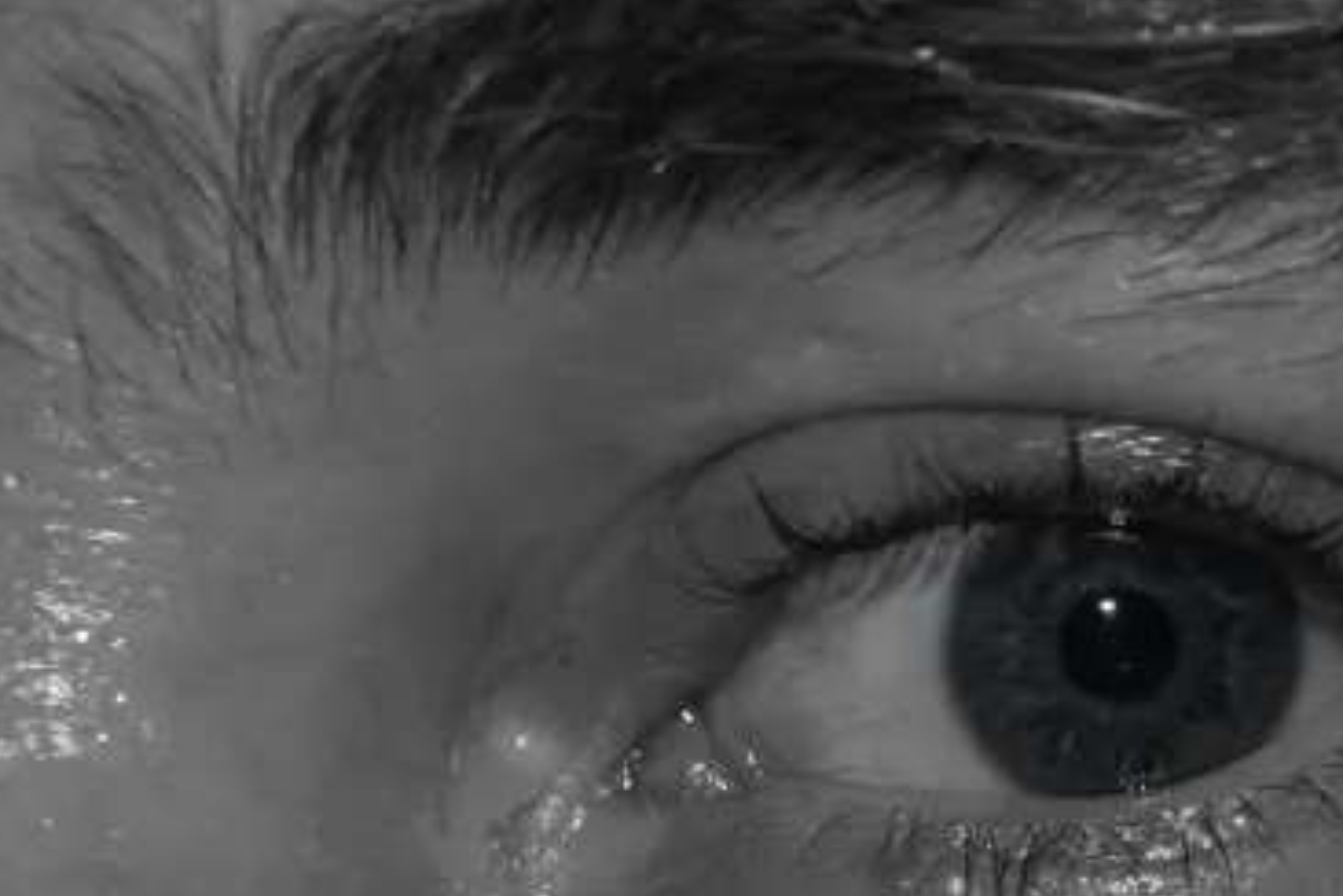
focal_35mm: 147
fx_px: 5479
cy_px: 648
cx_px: 991
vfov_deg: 9.3
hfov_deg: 13.9
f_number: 8
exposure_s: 1/60
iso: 100
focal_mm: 55
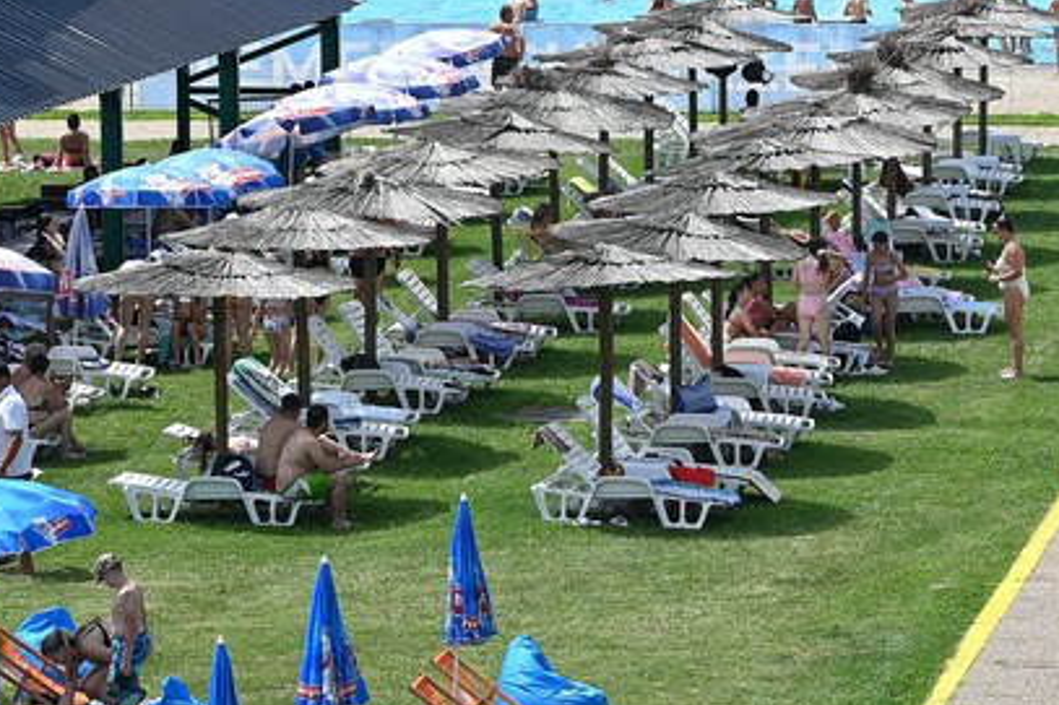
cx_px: 589
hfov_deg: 9.8
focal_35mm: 210
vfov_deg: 6.5
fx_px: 6175
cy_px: 166
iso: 100
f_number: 7.1
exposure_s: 1/400
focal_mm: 95
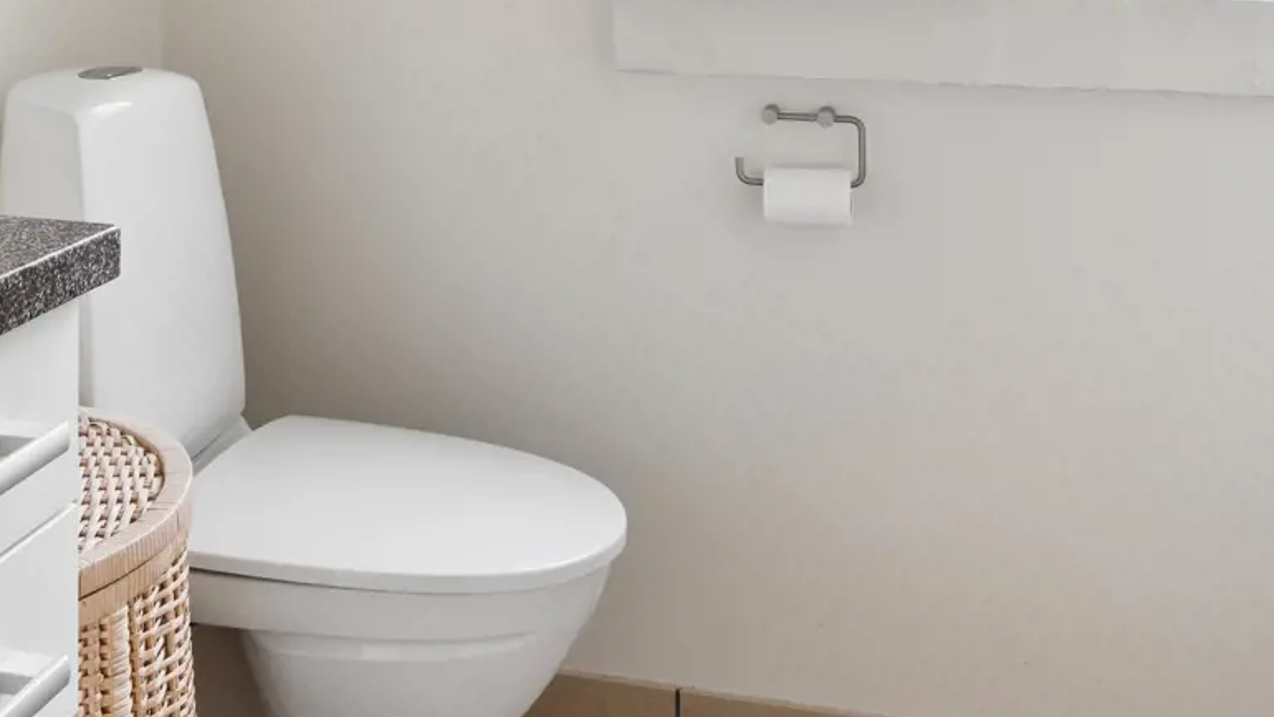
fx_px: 1588
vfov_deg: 23.6
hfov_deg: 43.4
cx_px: 491
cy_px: -98
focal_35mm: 47
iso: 200
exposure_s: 1/13
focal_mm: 12
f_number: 8
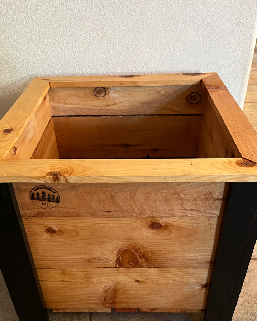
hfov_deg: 43.4
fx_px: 323
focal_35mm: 34
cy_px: 202
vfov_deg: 52.2
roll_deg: +3.3
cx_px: 128
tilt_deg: -37.2
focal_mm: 5.1
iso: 400
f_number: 1.6
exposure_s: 1/40
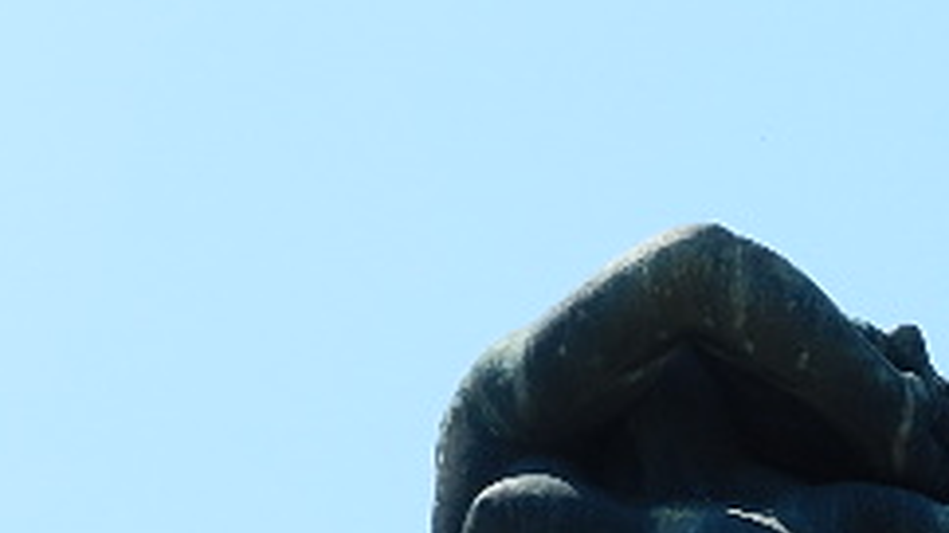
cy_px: 862
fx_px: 5661
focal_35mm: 225
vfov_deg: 5.3
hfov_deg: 9.5
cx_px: 824
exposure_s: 1/800
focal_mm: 14.1
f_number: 4.8
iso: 160
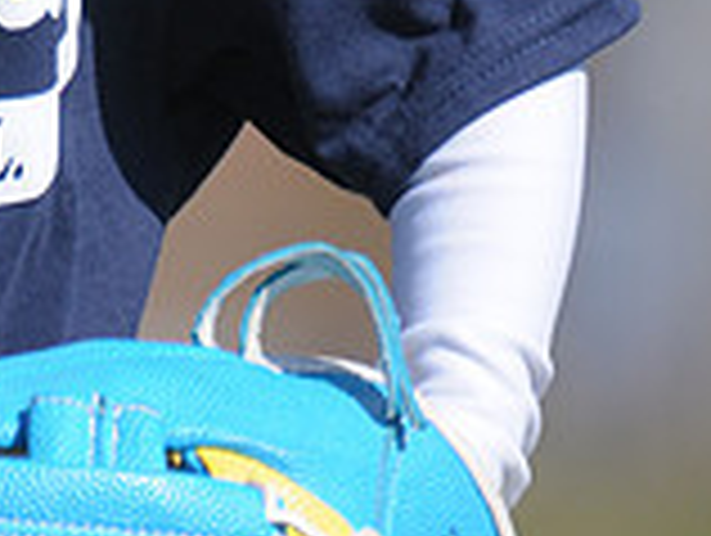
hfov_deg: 0.9
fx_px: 43384
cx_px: -459
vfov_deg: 0.7
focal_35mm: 2109
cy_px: -313
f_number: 4.5
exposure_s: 1/2000
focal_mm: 400
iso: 400
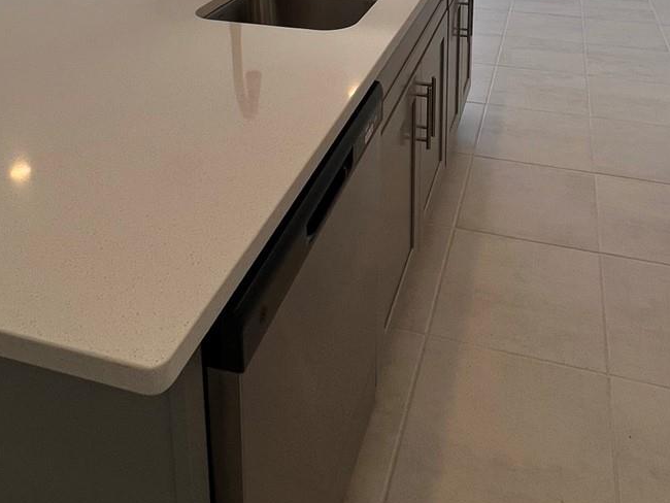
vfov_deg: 36.3
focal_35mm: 32
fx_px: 620
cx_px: 375
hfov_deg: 56.6
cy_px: -70
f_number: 1.8
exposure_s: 1/179
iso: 32
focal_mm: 1.57
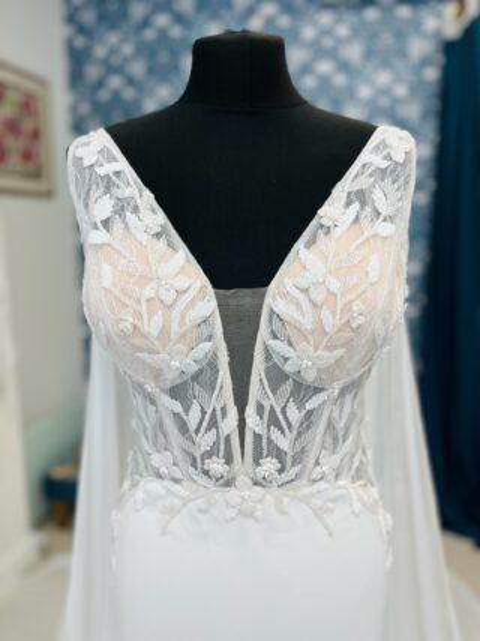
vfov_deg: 67.3
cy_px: 320
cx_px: 240
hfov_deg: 53.0
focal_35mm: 26
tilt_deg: -11.3
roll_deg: +0.3
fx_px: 481
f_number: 1.6
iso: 32
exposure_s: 1/113
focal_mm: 5.1
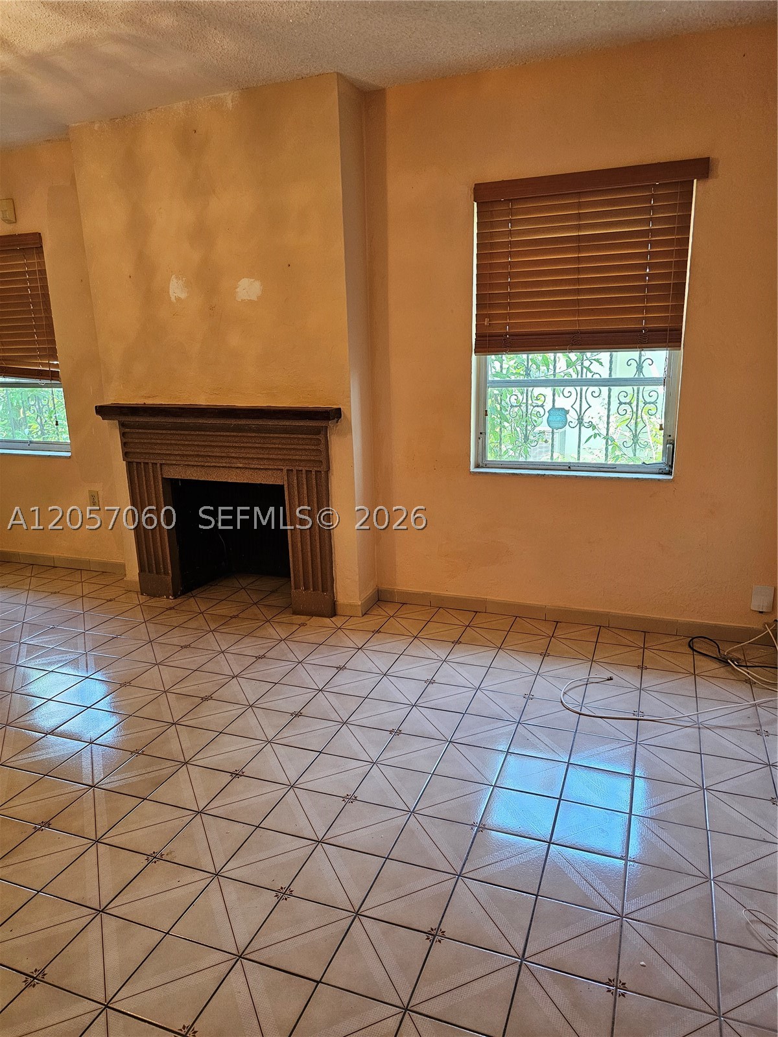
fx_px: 689
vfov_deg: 73.9
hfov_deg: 58.9
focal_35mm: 23
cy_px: 518
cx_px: 389
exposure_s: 1/120
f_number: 1.7
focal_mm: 6.3
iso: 500
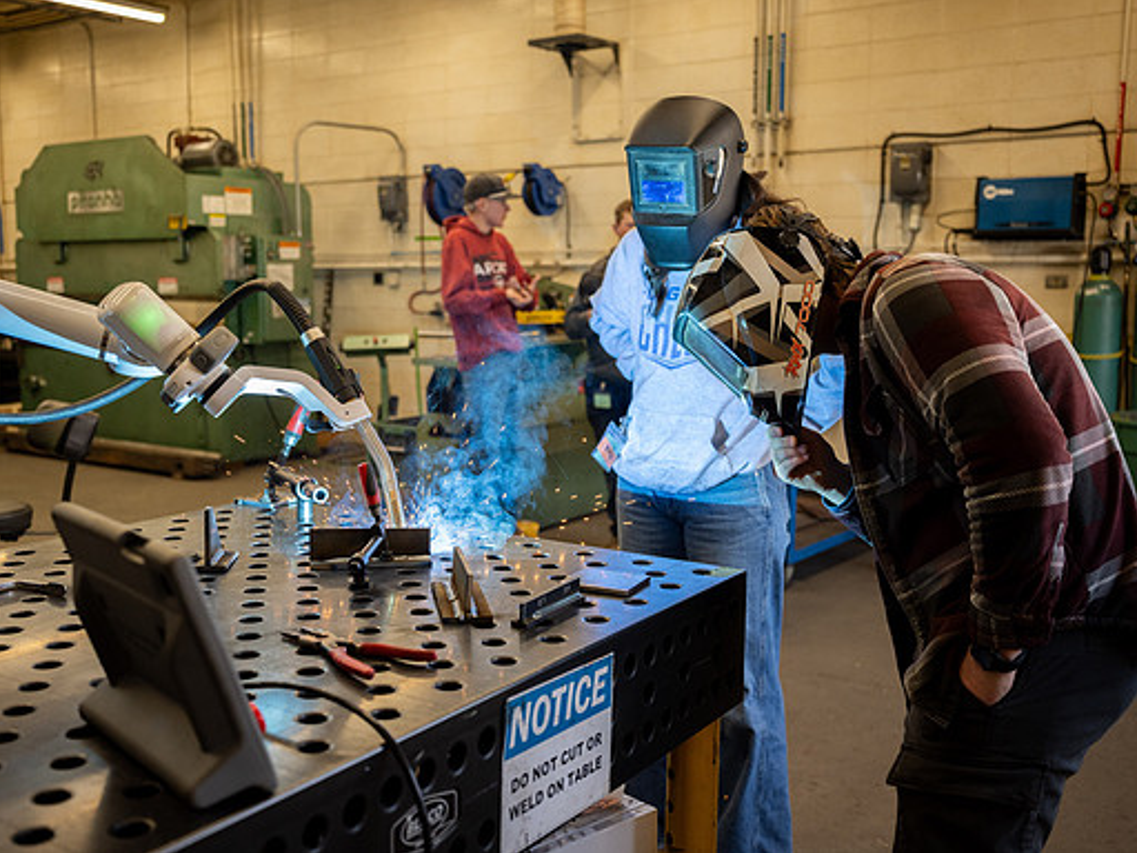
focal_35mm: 36
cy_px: 425
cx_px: 520
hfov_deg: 51.3
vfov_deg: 39.7
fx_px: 1182
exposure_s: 1/400
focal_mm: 30.5
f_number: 2.8
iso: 400
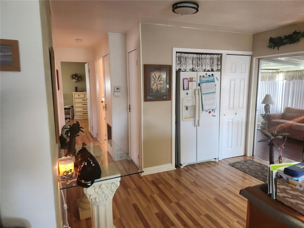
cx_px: 152
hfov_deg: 73.9
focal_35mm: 23
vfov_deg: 58.9
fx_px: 202
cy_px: 114
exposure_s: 1/120
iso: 500
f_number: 1.8
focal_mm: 5.54
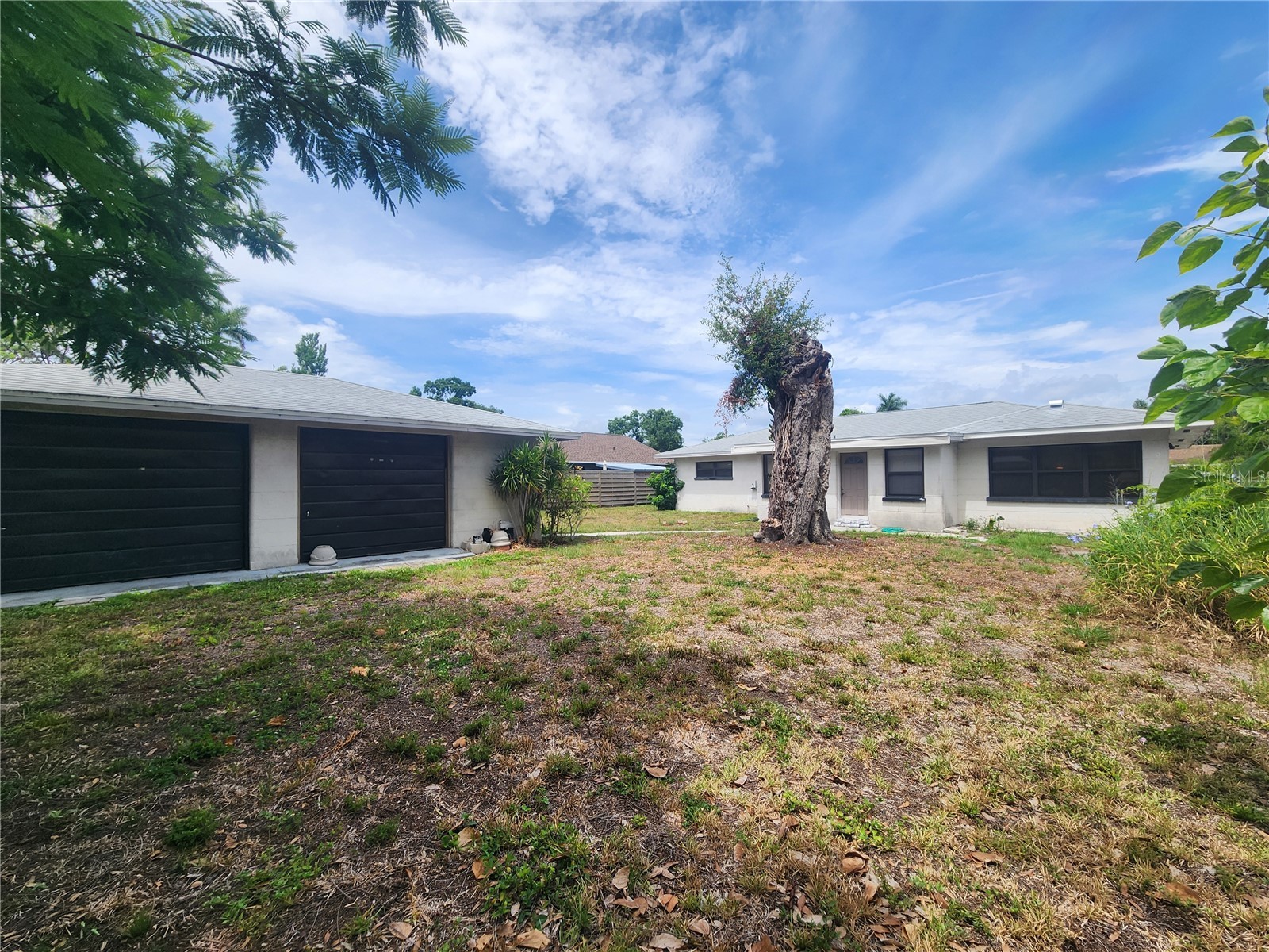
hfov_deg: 106.2
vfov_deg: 89.9
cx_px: 634
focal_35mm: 13
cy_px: 476
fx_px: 477
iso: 50
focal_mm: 2.2
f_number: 2.2
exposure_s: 1/1580
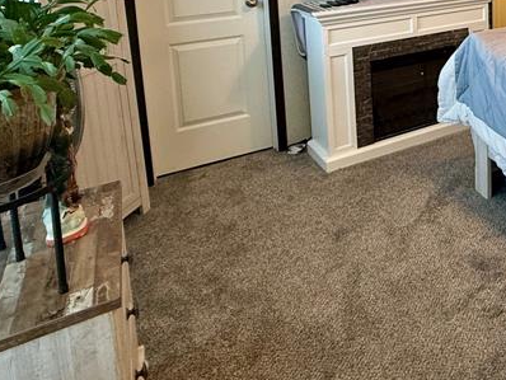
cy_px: -17
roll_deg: +0.6
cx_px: 515
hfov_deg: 43.4
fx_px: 527
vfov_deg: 35.2
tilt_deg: -7.2
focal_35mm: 36
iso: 200
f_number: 2.2
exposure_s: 1/60
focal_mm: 2.22
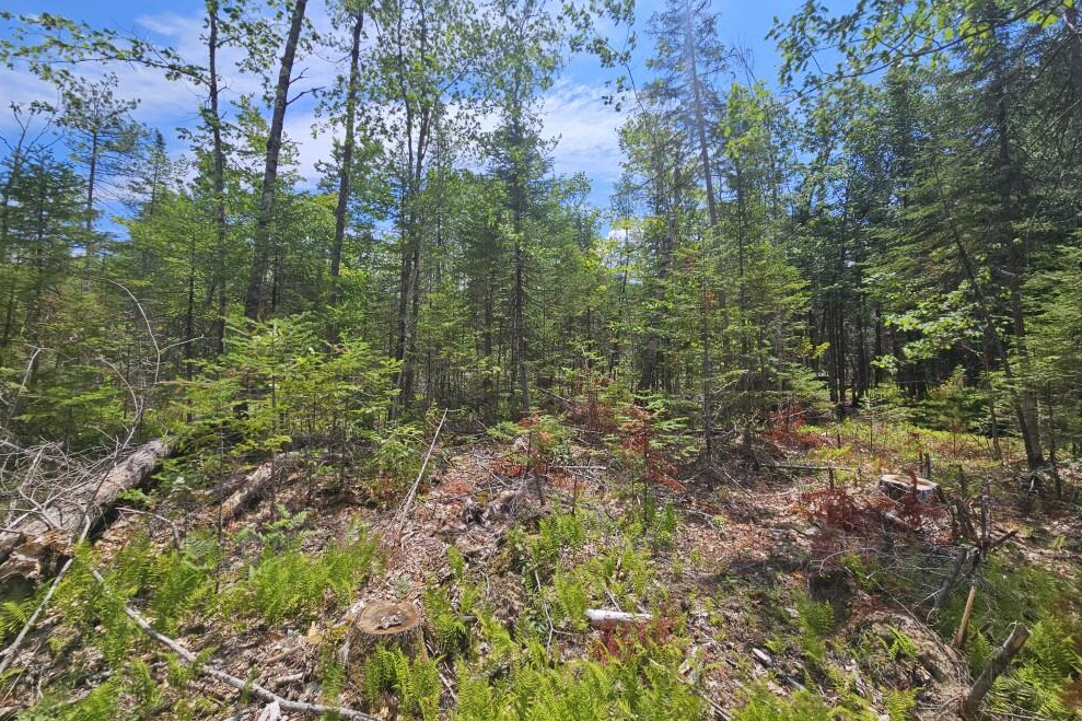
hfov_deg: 104.3
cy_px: 337
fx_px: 421
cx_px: 537
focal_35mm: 14
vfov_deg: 81.1
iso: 50
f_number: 2.2
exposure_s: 1/2745
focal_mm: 2.2
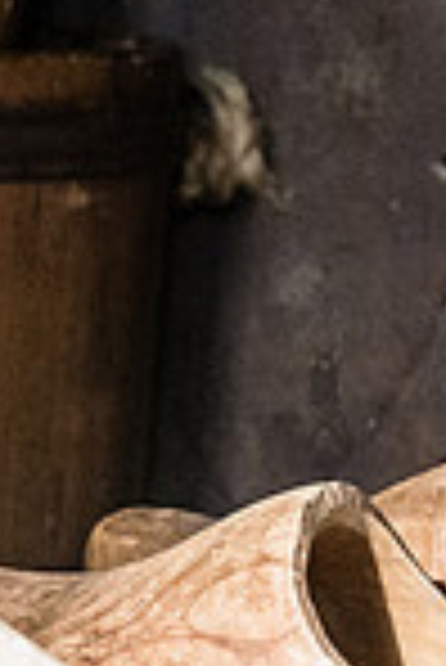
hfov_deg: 4.7
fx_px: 5376
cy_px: 369
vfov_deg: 7.1
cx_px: 320
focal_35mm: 290
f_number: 5.6
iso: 12800
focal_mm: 74
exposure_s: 1/320
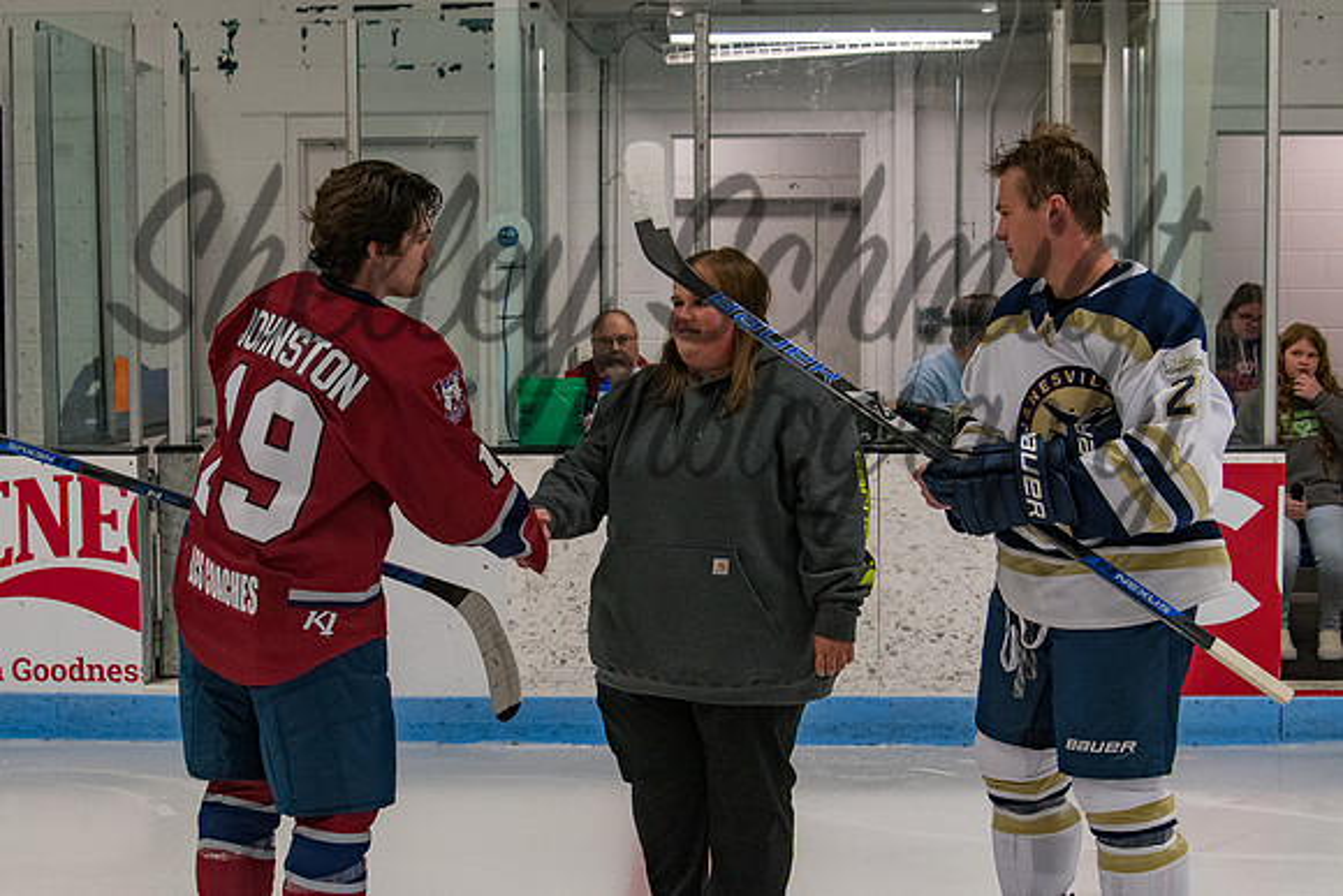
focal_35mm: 60
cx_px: 632
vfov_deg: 22.5
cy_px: 495
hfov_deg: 33.2
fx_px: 2251
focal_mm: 31
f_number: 4.5
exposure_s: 1/250
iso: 1250
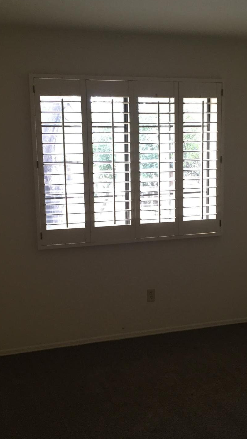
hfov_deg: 27.1
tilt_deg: -8.5
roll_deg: +0.7
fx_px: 512
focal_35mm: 44
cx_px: 128
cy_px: 243
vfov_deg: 46.3
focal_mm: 4.15
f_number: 2.2
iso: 125
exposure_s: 1/30
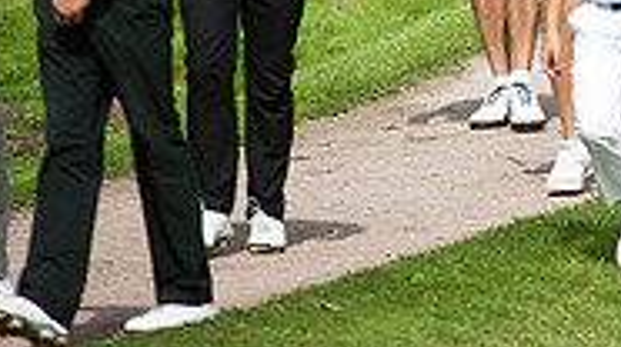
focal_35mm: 982
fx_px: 16147
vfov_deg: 1.2
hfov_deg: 2.2
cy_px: -287
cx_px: 962
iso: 400
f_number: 5.6
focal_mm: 300
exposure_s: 1/5000
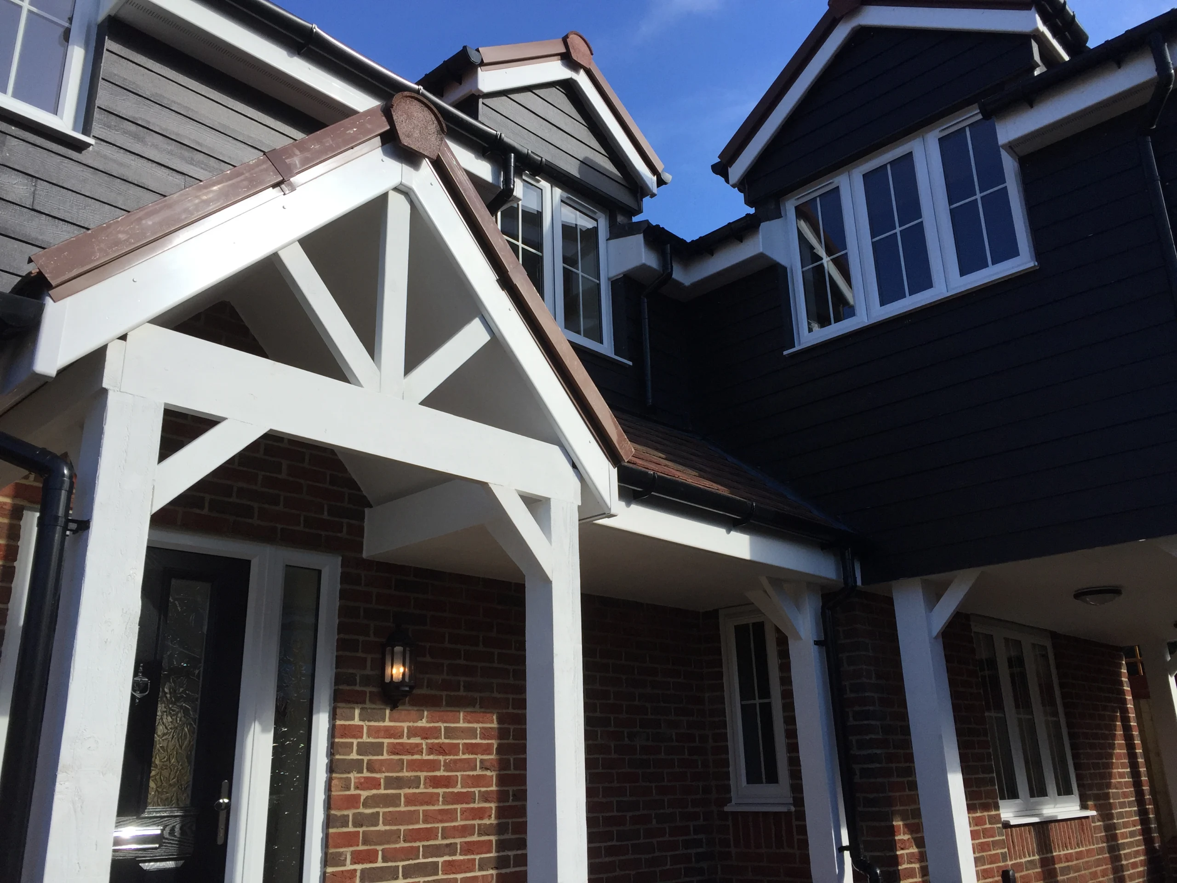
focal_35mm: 29
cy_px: 442
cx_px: 588
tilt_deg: +18.5
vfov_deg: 48.2
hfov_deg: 61.7
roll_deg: +1.0
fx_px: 986
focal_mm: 4.15
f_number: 2.2
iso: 32
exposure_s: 1/1799
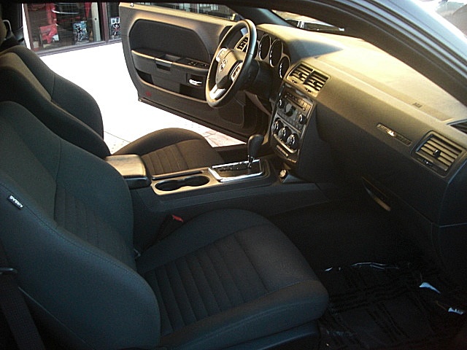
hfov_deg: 51.4
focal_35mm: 36
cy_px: 175
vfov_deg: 39.7
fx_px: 486
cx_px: 234
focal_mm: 6.3
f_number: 2.8
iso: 400
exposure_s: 1/60
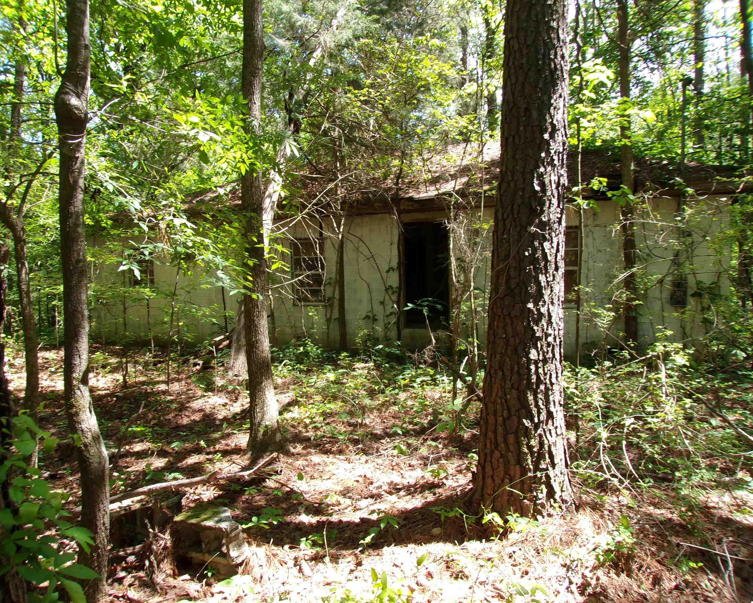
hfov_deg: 66.0
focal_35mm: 26
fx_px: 579
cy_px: 300
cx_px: 366
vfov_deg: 54.9
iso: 100
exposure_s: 1/58
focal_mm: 4.3
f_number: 4.4
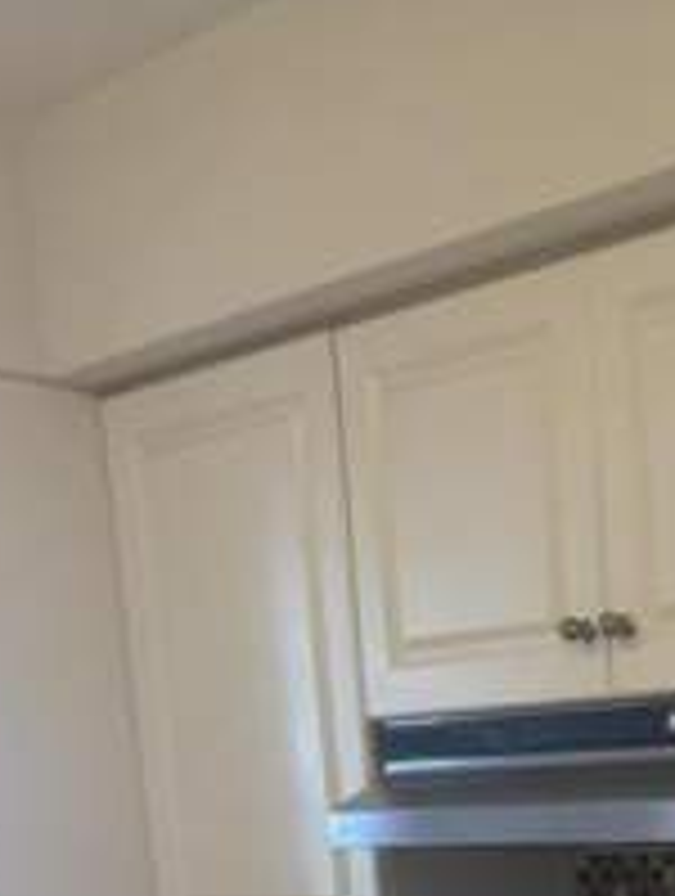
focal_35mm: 77
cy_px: 1328
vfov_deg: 21.4
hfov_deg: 17.7
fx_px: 1996
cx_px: 936
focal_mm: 6.76
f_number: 1.78
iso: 160
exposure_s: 1/120
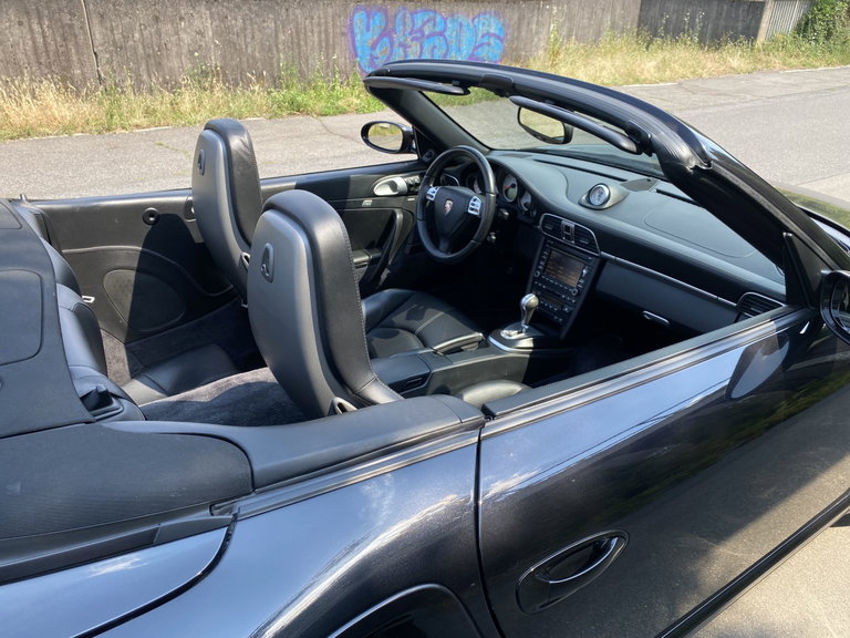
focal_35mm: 26
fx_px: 638
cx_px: 425
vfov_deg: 53.1
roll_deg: -1.6
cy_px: 319
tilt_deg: -28.6
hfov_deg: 67.3
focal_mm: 4.25
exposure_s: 1/513
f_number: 1.8
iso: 32
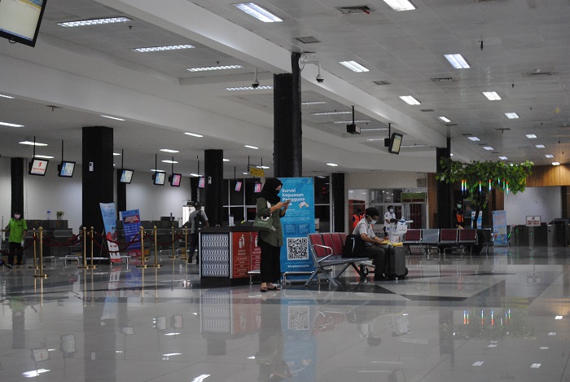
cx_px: 285
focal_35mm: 60
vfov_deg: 22.7
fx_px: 951
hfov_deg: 33.4
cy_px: 191
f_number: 5.3
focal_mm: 40
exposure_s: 1/30
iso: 900
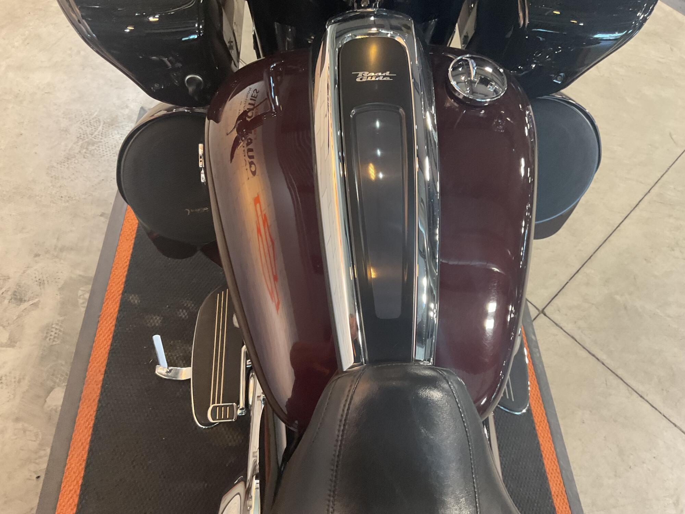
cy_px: 257
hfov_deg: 61.7
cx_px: 342
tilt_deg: -52.8
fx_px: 574
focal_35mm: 29
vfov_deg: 48.2
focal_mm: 3
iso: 200
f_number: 1.8
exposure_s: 1/50
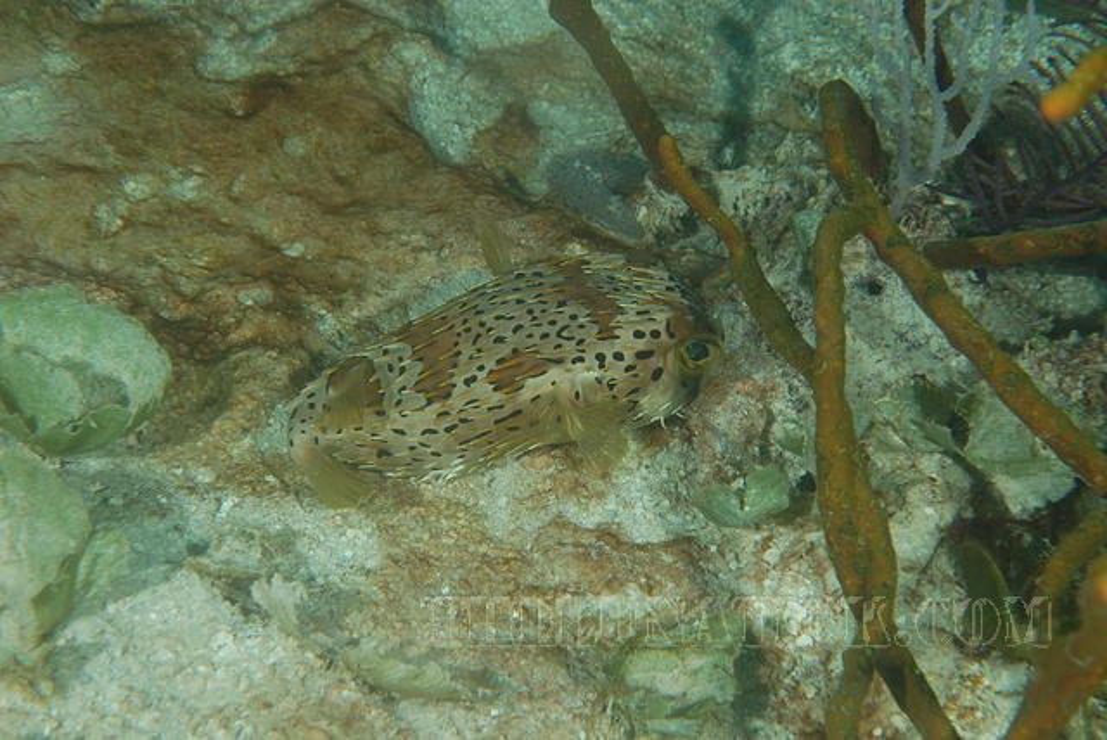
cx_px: 554
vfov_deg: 13.1
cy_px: 370
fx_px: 3232
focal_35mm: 105
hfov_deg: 19.4
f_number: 9
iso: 100
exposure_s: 1/250
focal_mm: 70
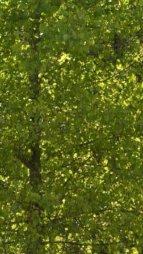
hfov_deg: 3.1
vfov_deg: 5.6
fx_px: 2602
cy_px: 33
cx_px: -49
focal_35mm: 385
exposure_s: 1/160
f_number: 8
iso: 100
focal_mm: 55
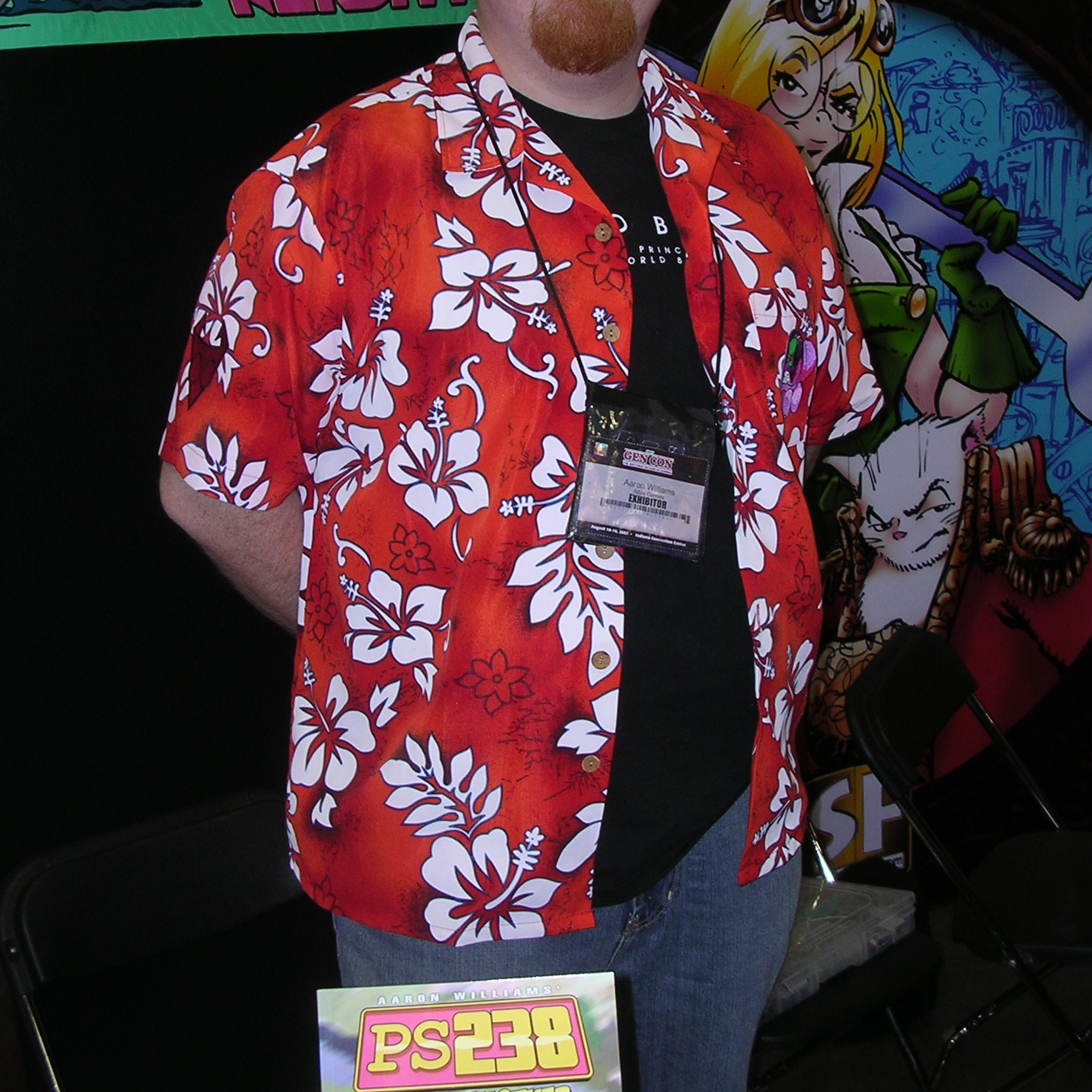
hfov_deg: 37.6
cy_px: 379
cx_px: 545
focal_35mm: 45
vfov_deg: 37.2
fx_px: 1606
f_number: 2.8
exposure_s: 1/60.1
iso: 100
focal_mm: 5.8
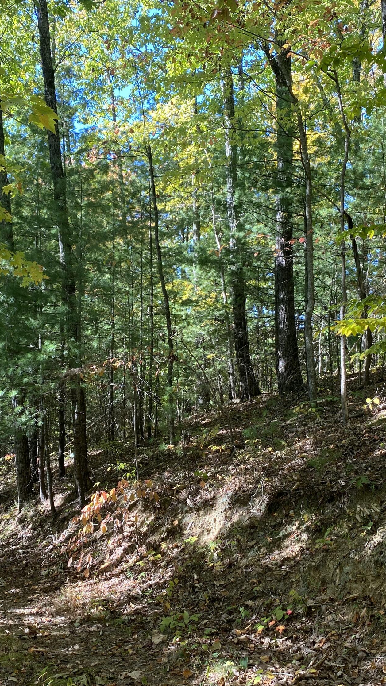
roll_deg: +0.4
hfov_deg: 31.1
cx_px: 154
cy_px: 343
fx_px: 691
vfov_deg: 52.8
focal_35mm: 38
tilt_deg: -0.5
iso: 32
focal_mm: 4.25
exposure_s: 1/122
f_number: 1.8
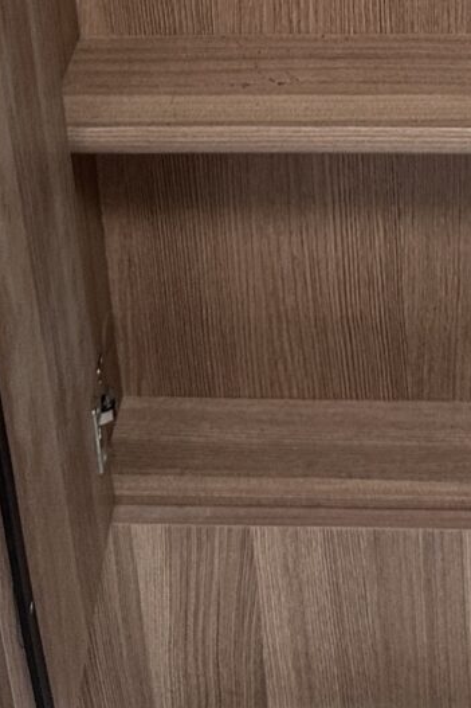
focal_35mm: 97
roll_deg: +2.5
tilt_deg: -21.0
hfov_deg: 13.9
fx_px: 1905
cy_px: -279
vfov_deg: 19.0
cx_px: 440
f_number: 1.78
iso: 250
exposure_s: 1/75
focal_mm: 6.86
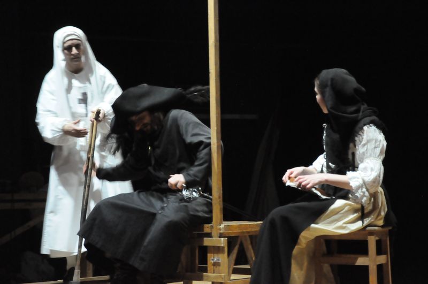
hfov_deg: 19.5
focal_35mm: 105
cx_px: 214
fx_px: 1247
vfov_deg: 13.0
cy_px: 142
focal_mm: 70
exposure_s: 1/10
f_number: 5.3
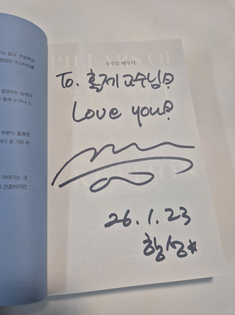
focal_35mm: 23
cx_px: 118
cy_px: 158
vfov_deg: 74.0
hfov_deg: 58.8
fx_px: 209
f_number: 1.8
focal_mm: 5.4
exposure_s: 1/120
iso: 100
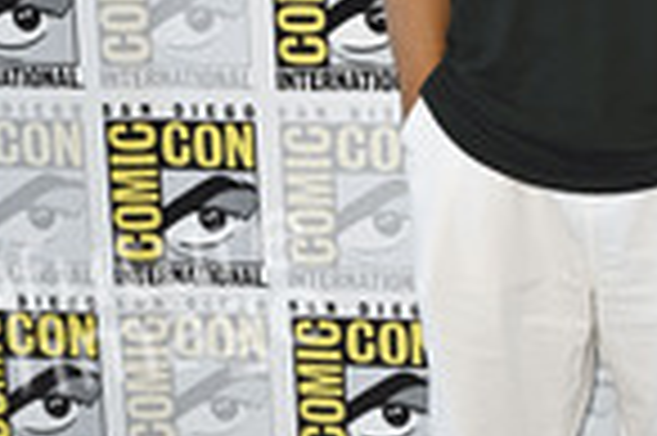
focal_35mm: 104
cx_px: 580
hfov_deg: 19.3
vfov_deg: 13.1
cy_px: 94
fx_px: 1896
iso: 1250
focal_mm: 38
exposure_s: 1/250
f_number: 5.6
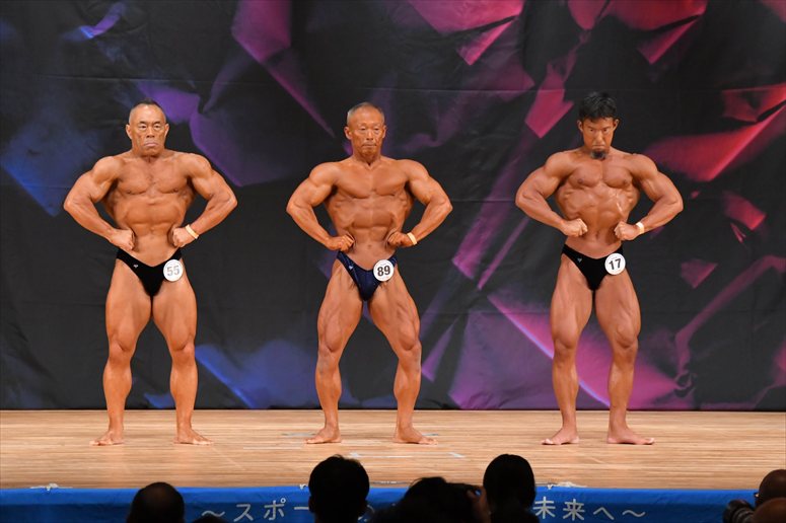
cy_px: 262
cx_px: 393
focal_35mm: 225
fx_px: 4910
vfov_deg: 6.1
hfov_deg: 9.2
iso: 5600
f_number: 5.6
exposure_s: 1/400
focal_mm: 150
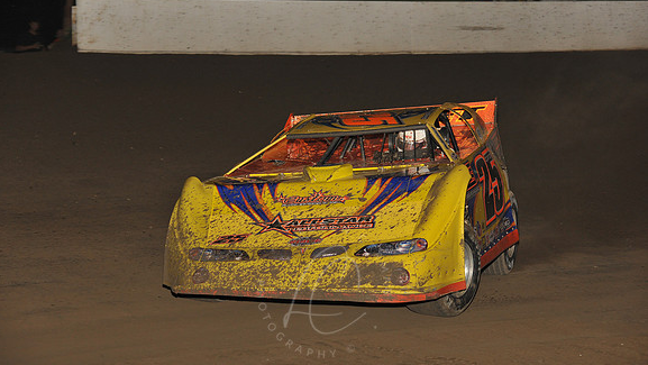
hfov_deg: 15.1
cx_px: 323
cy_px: 186
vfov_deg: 8.6
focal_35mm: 142
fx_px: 2441
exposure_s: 1/320
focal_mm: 135
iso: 1000
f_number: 7.1
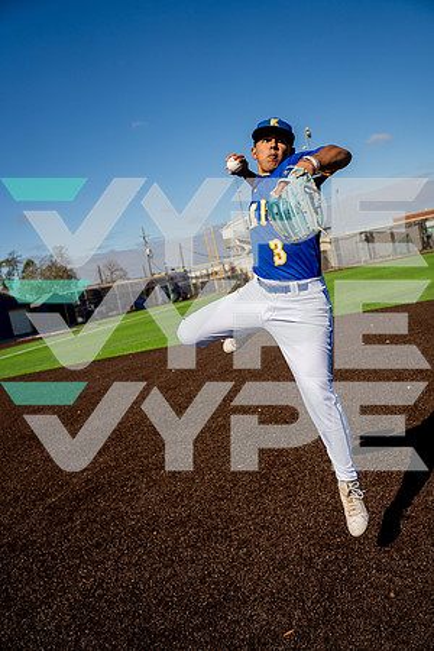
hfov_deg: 43.6
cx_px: 217
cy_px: 326
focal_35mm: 30
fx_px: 542
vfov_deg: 61.9
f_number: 4
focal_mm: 30
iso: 100
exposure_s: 1/2500
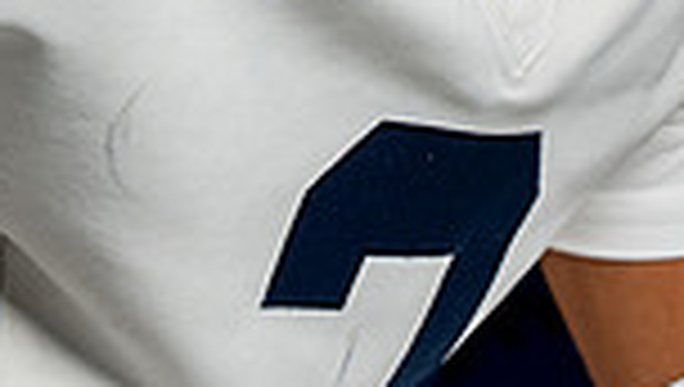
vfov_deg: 5.4
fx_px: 3941
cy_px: -531
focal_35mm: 217
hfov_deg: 9.9
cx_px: 436
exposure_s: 1/200
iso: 640
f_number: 7.1
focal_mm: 70
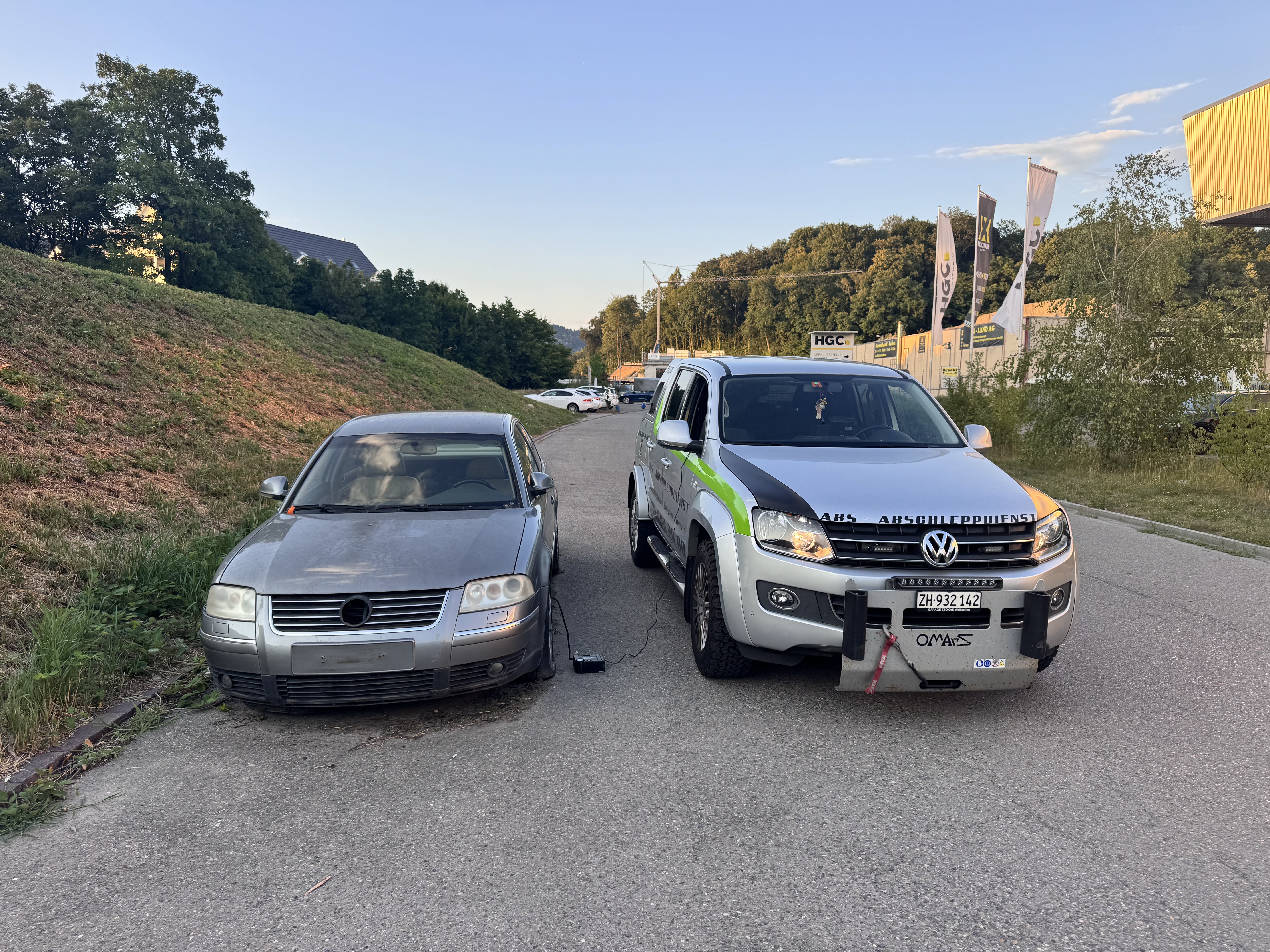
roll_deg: -0.2
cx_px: 635
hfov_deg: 71.6
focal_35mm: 24
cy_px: 476
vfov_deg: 56.8
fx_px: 881
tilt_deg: -5.5
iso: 80
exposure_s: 1/658
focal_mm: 6.76
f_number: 1.78
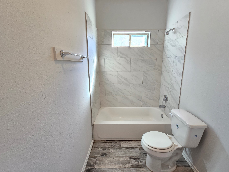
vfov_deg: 85.6
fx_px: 93
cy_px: 83
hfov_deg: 102.0
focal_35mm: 14
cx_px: 118
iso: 125
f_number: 2.2
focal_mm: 2.2
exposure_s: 1/60
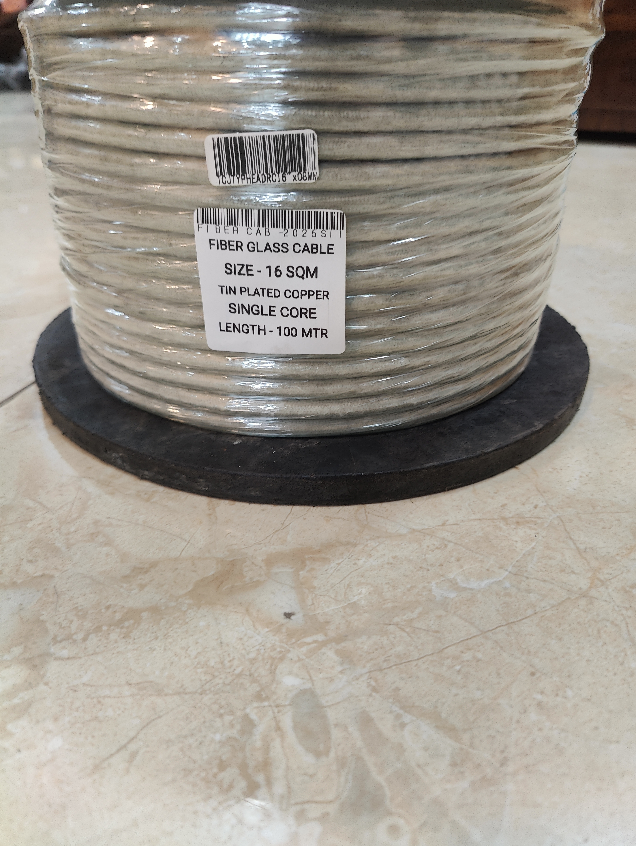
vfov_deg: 71.5
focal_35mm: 24
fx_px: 587
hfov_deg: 56.9
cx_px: 328
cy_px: 412
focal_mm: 6.06
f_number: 1.8
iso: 200
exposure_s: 1/50
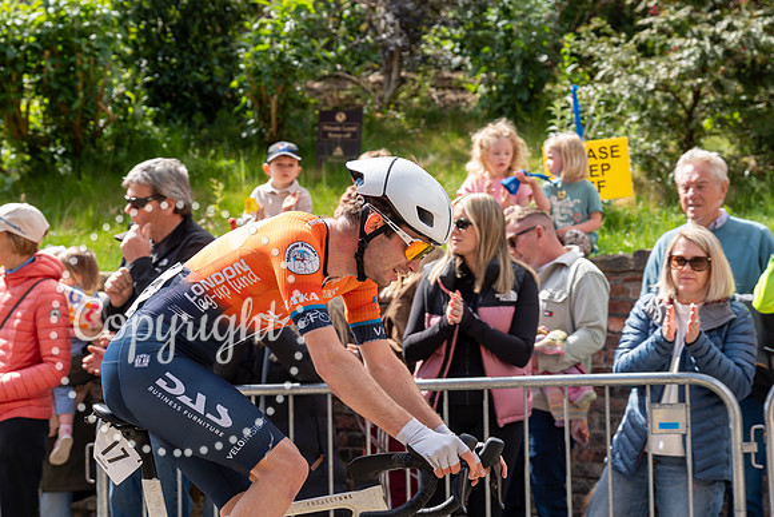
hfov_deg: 28.8
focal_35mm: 70
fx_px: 1505
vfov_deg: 19.5
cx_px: 387
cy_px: 258
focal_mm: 70
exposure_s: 1/1000
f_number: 5
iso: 500
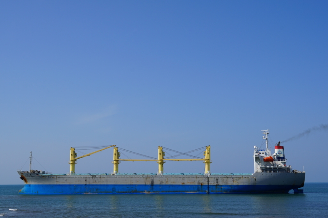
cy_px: 109
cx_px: 164
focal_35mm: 45
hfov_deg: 43.6
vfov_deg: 29.9
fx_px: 410
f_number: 11
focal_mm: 30
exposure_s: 1/250
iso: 100
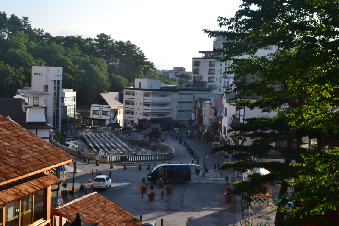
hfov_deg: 38.9
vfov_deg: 26.5
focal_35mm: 51
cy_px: 113
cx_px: 170
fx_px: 480
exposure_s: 1/400
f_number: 11
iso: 400
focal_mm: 34
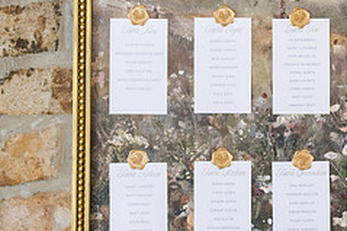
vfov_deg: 9.2
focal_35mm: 149
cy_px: 49
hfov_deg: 13.5
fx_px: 1435
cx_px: 379
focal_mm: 60
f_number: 5
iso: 1250
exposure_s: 1/80
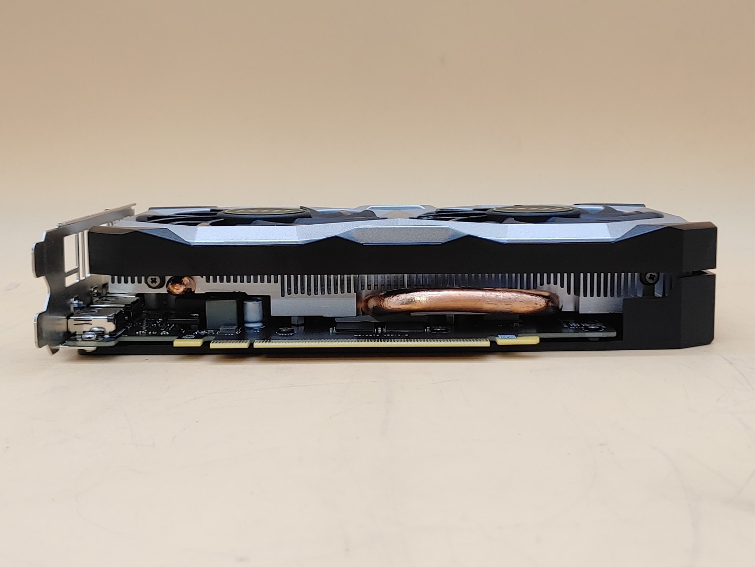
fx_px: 960
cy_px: 284
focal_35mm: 44
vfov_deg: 32.9
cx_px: 378
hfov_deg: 42.9
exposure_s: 1/97
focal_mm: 4.36
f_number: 1.8
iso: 50
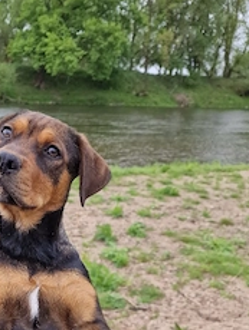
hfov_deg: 34.8
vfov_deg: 45.0
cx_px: 47
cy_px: 251
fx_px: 383
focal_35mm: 40
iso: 50
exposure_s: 1/182
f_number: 1.8
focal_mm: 6.4
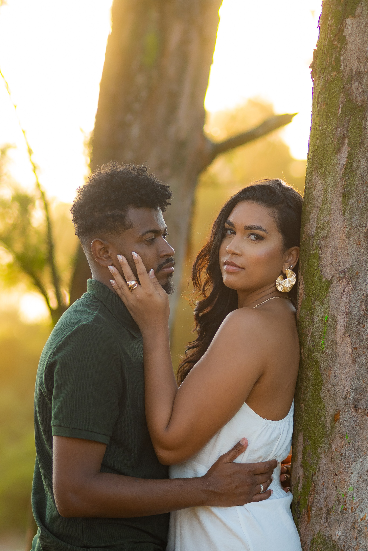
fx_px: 1955
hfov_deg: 10.8
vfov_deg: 16.1
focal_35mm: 128
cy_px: 276
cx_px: 184
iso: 250
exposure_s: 1/1000
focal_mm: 85
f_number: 2.2
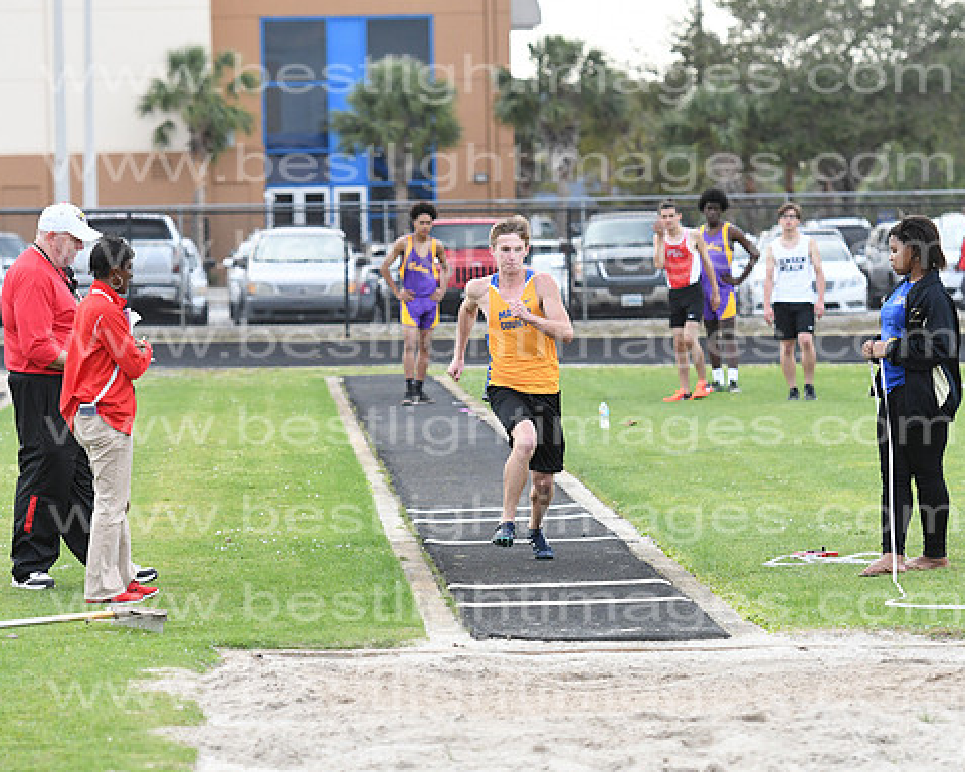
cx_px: 505
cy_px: 387
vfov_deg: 7.6
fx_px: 5826
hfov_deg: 9.5
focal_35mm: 204
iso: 1600
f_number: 4
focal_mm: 120
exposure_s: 1/2000
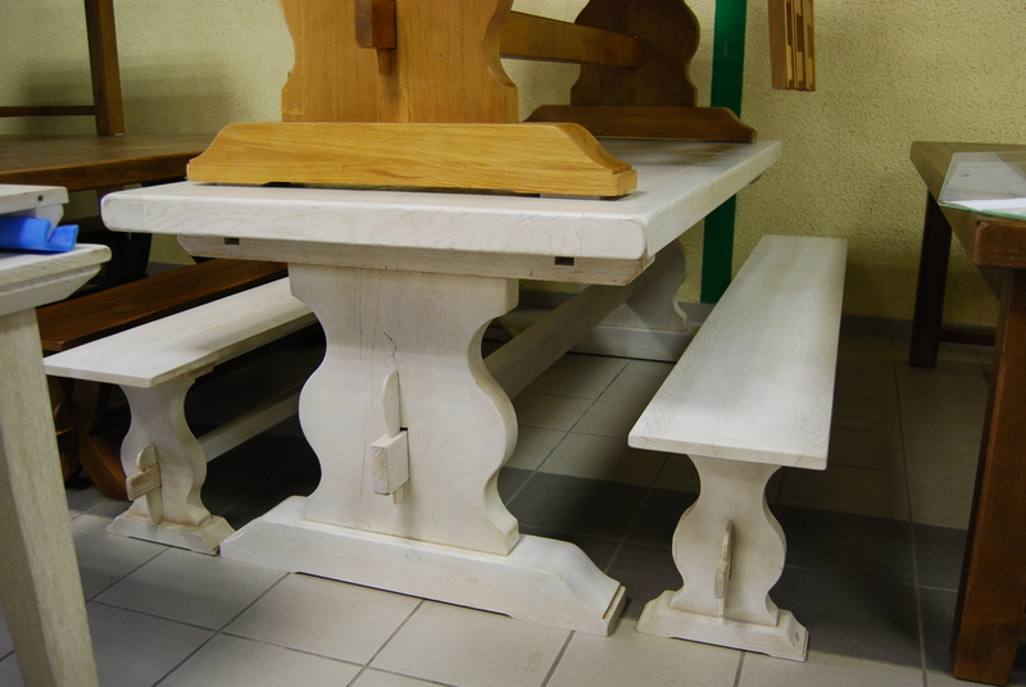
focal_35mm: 33
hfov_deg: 57.2
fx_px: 942
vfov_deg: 40.1
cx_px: 513
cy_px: 344
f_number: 3.8
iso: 720
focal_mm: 22
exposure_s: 1/30
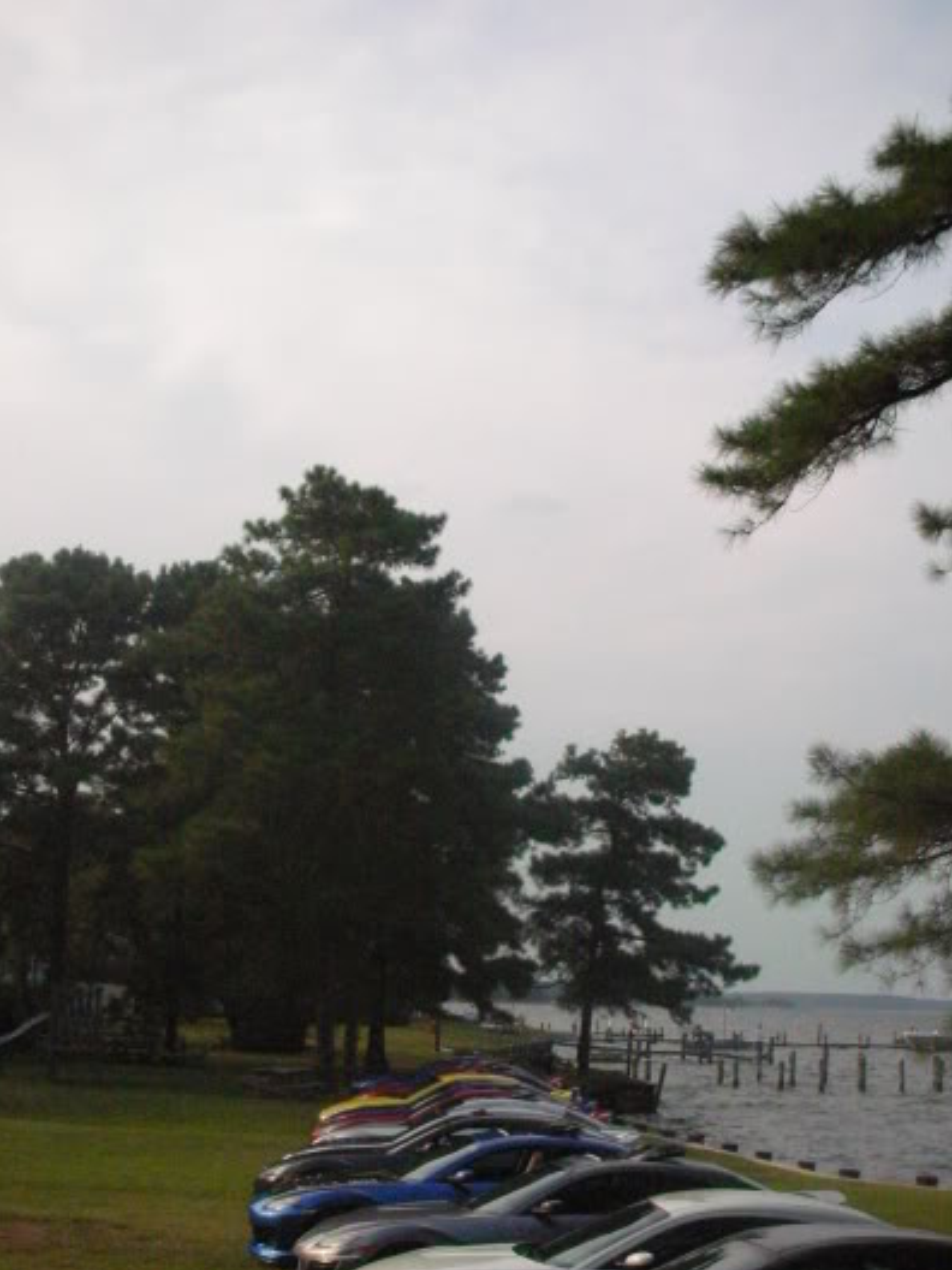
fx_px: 1943
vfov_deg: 35.9
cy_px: 806
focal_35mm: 53
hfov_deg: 27.5
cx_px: 502
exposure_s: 1/350
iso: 400
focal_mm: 5.8
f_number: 8.5
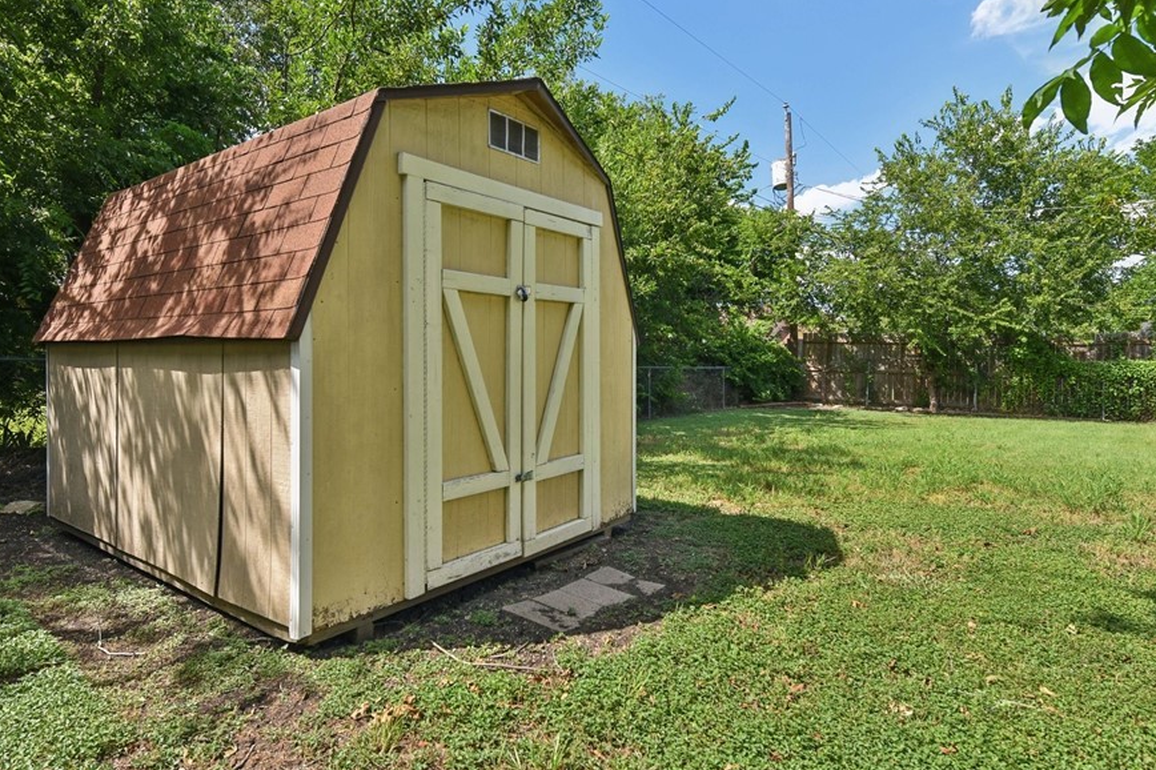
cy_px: 367
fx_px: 642
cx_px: 588
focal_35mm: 20
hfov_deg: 84.0
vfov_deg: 61.9
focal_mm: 16
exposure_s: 1/640
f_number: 8
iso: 400
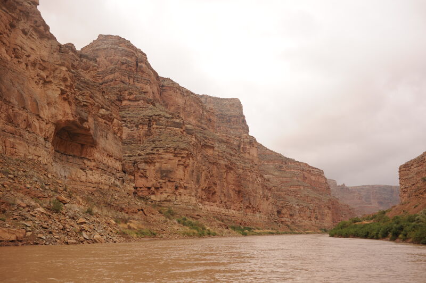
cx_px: 213
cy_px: 142
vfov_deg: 37.8
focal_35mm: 35
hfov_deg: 54.5
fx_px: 414
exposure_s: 1/400
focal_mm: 35
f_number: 5
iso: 200
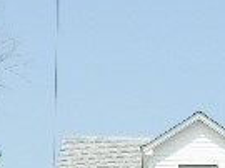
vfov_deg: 8.4
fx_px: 1136
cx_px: 218
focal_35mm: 175
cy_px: 221
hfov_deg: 11.2
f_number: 6.8
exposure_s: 1/265
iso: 50
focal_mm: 9.3
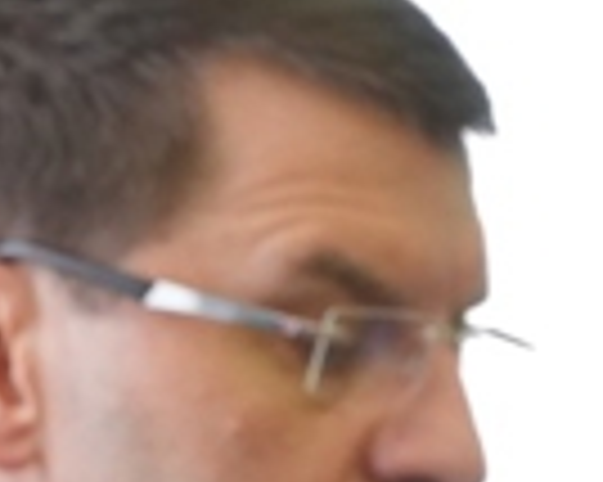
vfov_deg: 2.1
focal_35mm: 732
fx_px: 13047
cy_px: 941
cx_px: -500
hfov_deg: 2.6
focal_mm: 93
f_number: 4
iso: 1250
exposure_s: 1/160
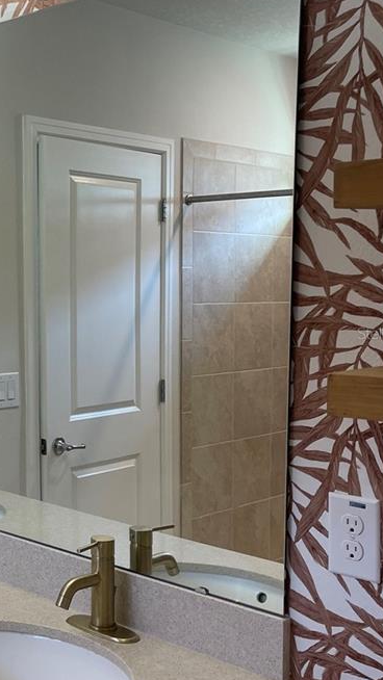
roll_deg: -0.5
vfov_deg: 39.9
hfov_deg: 21.8
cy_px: 333
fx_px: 939
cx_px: -37
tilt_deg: -3.4
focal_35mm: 52
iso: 100
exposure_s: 1/120
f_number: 1.6
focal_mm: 5.1
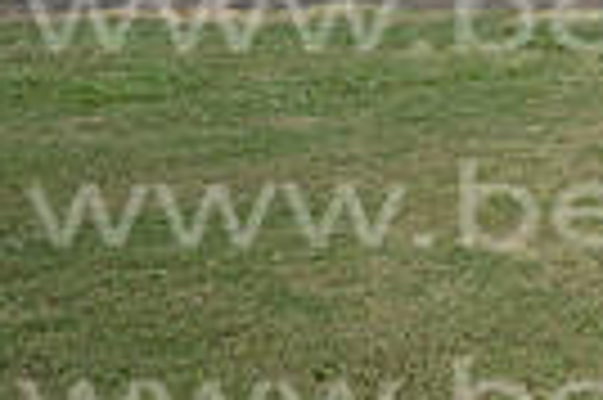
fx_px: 1843
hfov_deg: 16.1
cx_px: 1040
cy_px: -274
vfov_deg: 11.6
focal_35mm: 110
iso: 100
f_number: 4
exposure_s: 1/500
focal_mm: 25.5
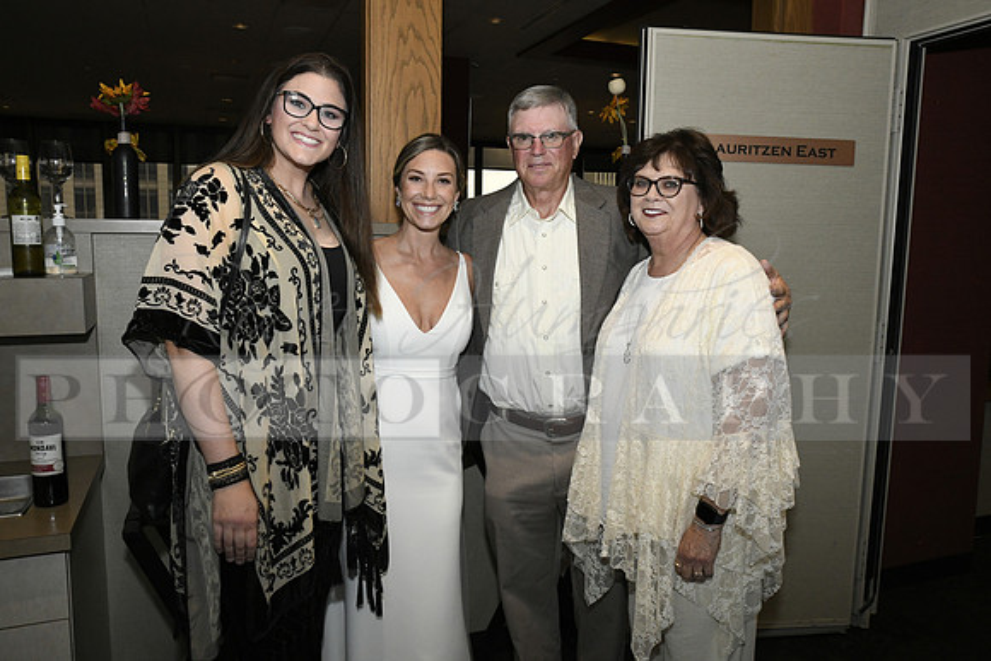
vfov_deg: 45.0
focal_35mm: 29
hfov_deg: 63.6
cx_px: 496
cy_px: 330
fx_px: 798
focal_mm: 29
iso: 6400
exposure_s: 1/60
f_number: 11
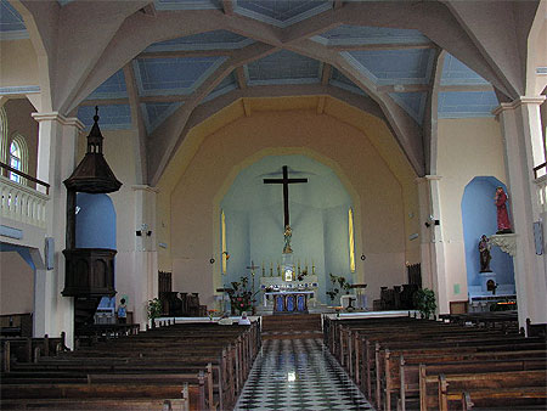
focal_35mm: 35
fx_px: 553
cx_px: 274
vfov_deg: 40.7
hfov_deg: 52.6
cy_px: 206
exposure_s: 1/60.1
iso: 77
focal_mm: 8.9
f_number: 2.8
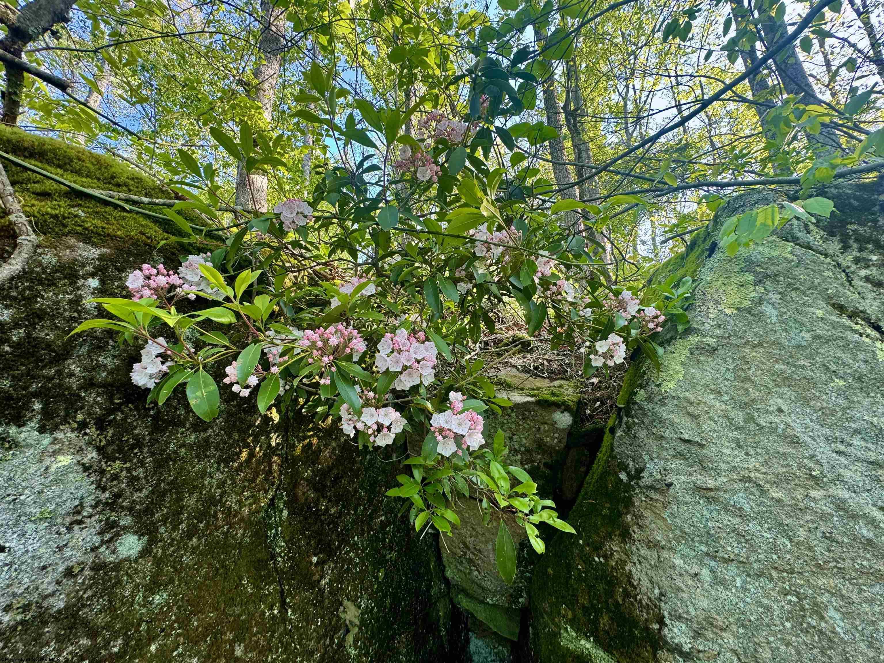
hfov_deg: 102.1
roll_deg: +0.2
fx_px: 358
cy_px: 332
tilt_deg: +16.3
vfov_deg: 85.7
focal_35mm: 14
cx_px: 442
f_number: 2.2
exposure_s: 1/99
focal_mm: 2.22
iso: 80
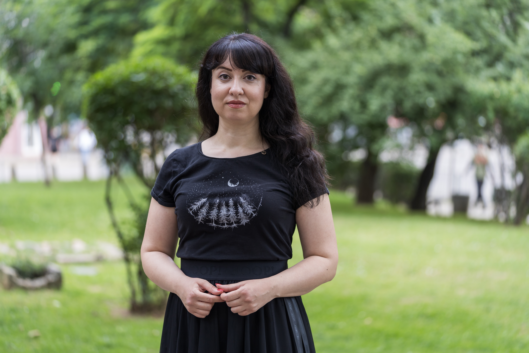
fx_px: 1322
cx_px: 264
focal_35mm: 90
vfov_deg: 15.2
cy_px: 176
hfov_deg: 22.6
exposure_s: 1/30
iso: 400
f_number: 2.8
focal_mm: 90
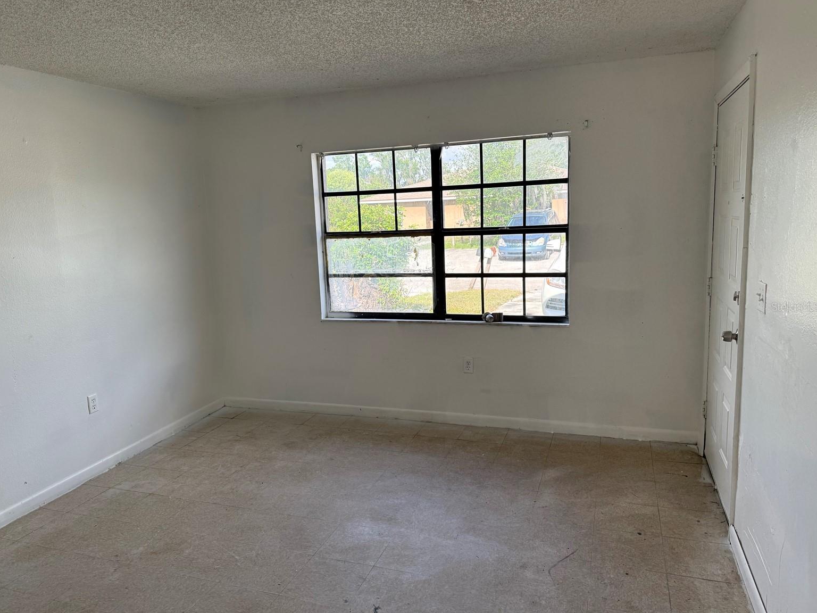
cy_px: 306
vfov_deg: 54.9
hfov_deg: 69.4
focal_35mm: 25
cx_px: 396
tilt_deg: -7.6
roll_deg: +2.8
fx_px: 590
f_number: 1.78
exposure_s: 1/397
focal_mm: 6.76
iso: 100
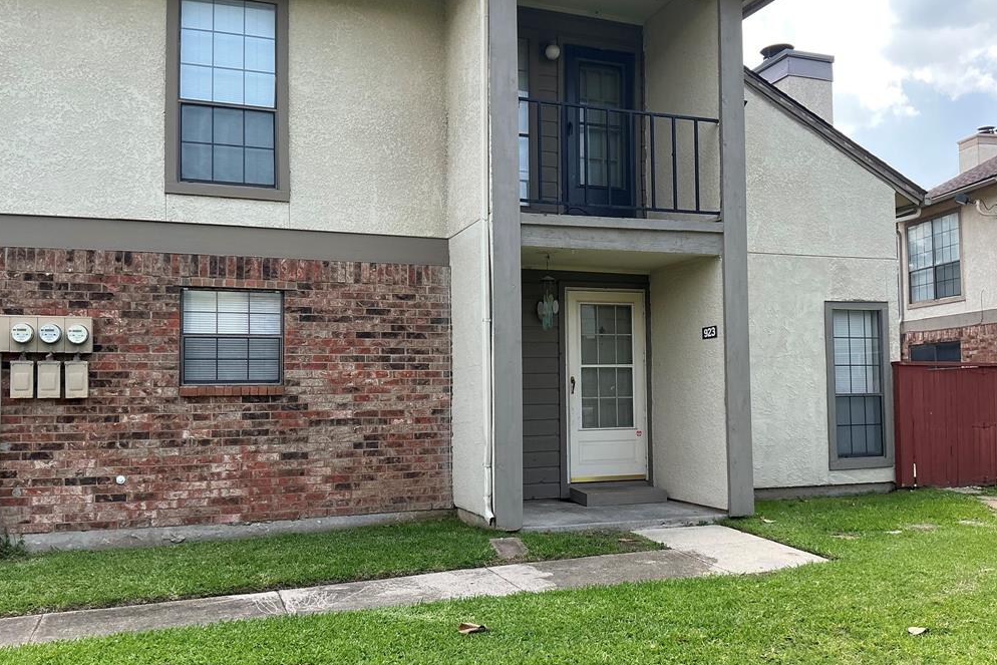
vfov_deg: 43.6
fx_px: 831
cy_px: 350
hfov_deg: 61.9
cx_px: 507
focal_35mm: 30
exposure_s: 1/372
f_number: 1.8
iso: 25
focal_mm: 3
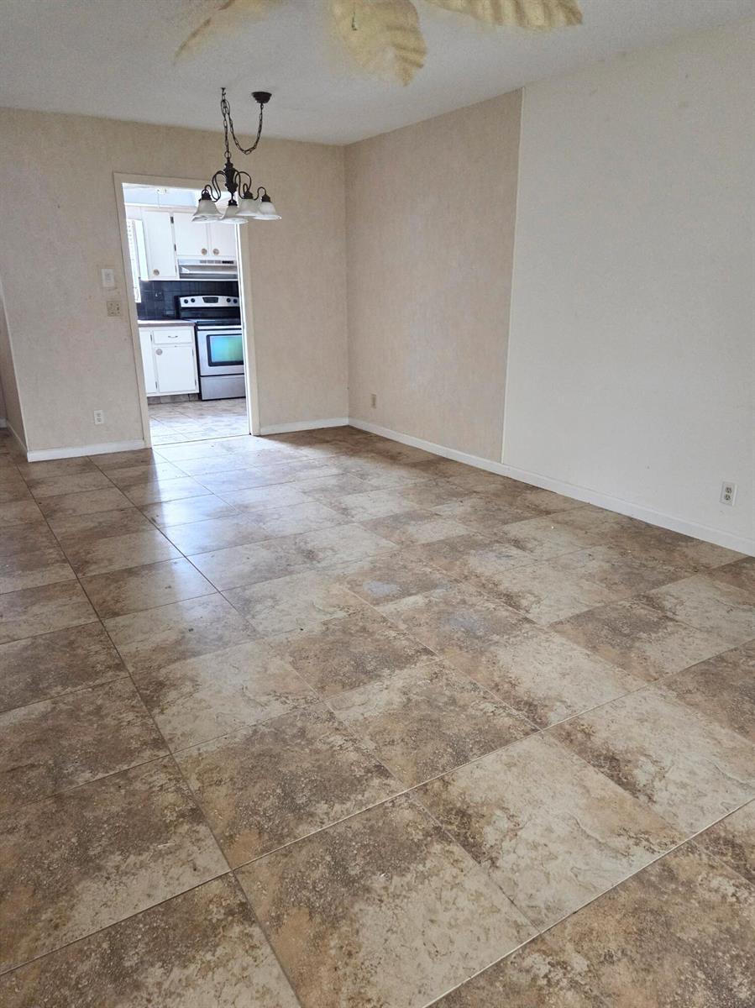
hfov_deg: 58.8
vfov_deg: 73.9
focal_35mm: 23
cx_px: 378
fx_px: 669
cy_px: 504
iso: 1000
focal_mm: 5.4
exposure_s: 1/120
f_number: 1.8
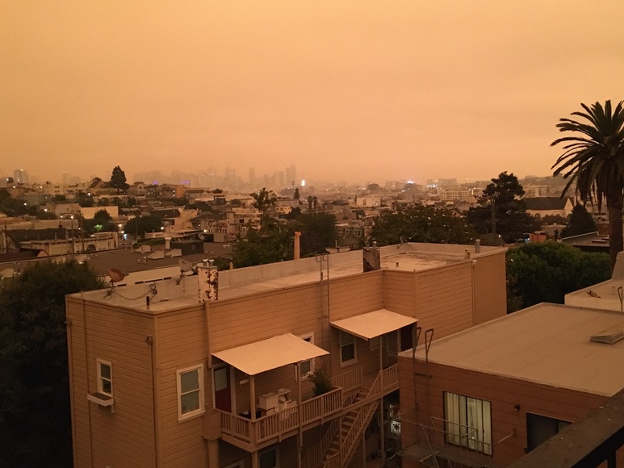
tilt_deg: -3.1
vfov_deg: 39.6
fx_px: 649
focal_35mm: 36
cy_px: 217
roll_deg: +1.6
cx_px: 329
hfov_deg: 51.3
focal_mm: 4.15
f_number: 2.2
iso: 320
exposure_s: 1/15
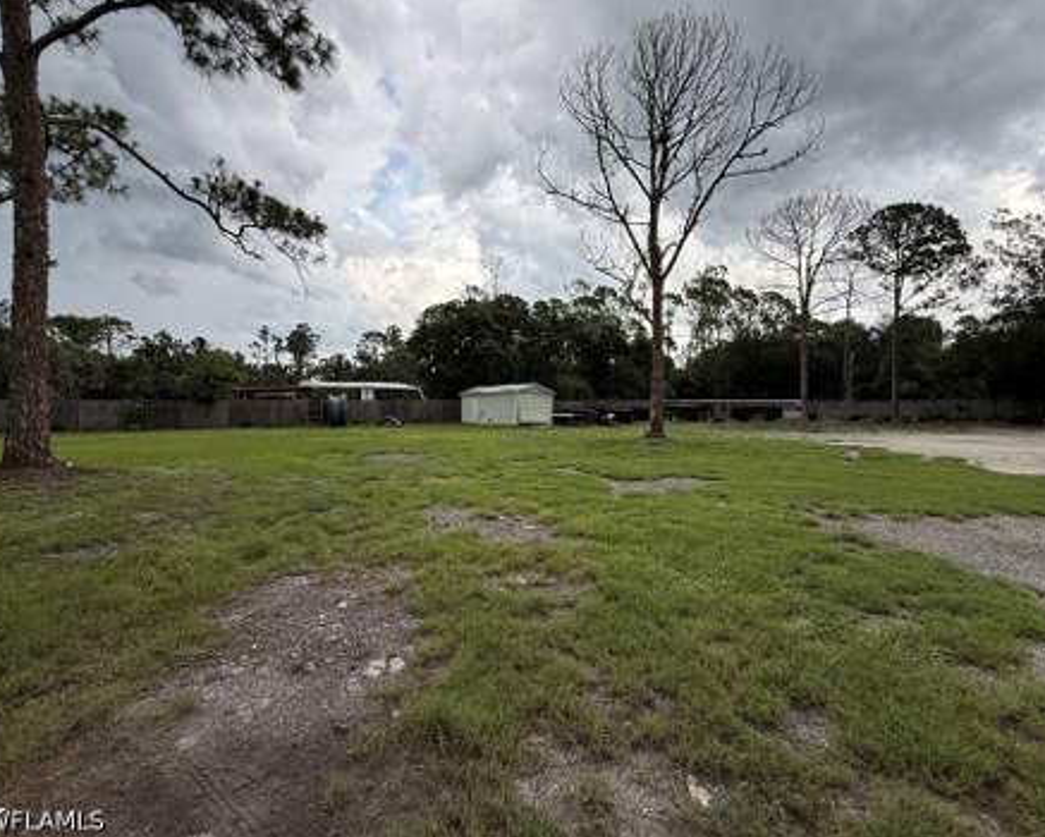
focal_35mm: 15
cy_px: 409
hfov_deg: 96.7
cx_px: 538
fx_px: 464
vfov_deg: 84.1
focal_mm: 2.22
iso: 50
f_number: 2.2
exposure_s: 1/625
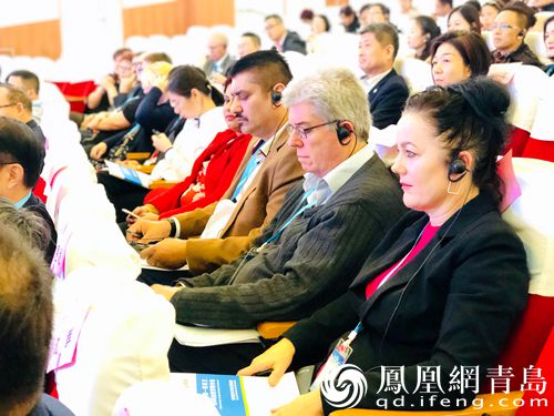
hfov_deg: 33.8
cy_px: 208
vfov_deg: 25.7
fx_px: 912
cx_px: 277
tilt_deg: -11.8
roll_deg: +1.0
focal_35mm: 57
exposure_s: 1/35
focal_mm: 6.6
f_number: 2.8
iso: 1000
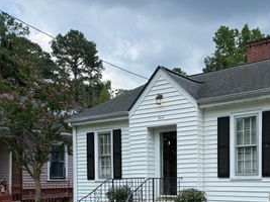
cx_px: 219
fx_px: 351
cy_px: 171
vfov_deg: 31.1
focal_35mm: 45
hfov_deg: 40.2
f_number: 1.78
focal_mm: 6.76
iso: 80
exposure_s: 1/2703
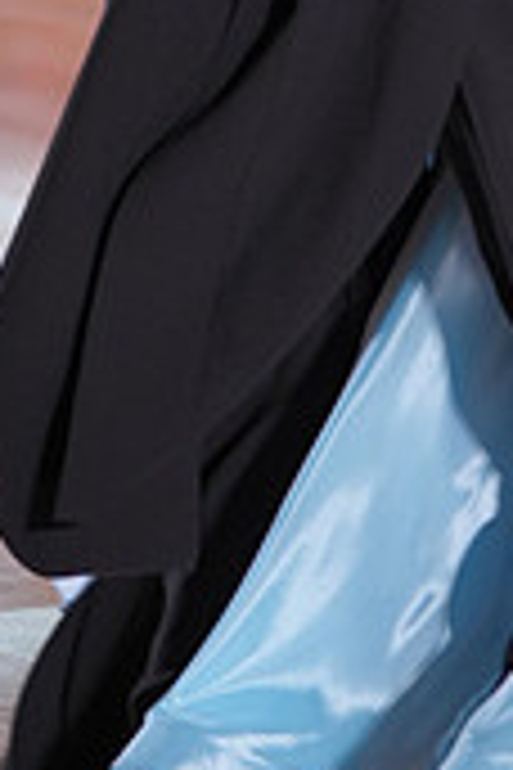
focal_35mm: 376
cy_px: -198
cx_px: 628
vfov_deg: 5.5
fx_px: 8036
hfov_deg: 3.6
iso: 1000
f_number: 2.8
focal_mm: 111
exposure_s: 1/400
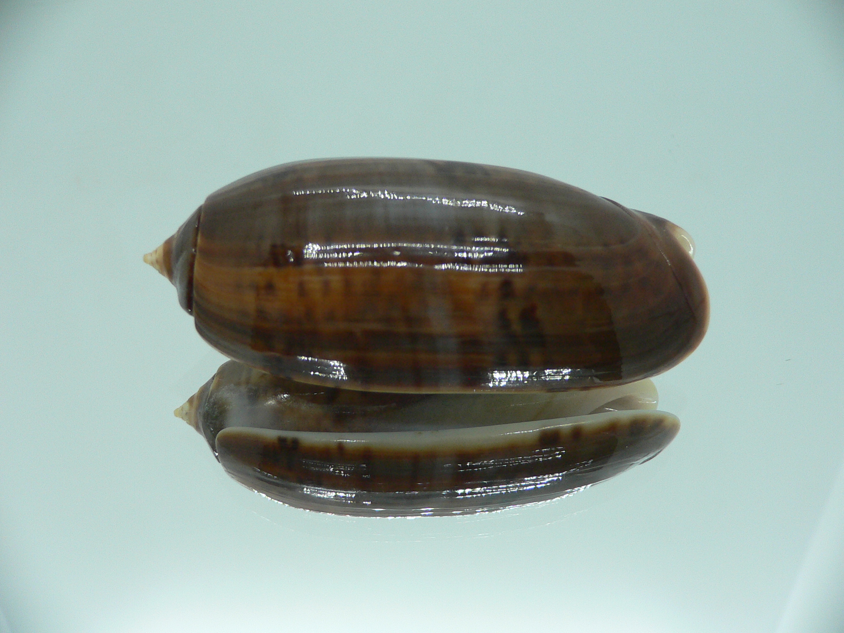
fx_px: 853
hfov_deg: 52.6
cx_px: 422
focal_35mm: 35
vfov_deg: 40.7
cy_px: 316
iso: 150
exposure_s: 1/60
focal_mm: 4.6
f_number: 2.8
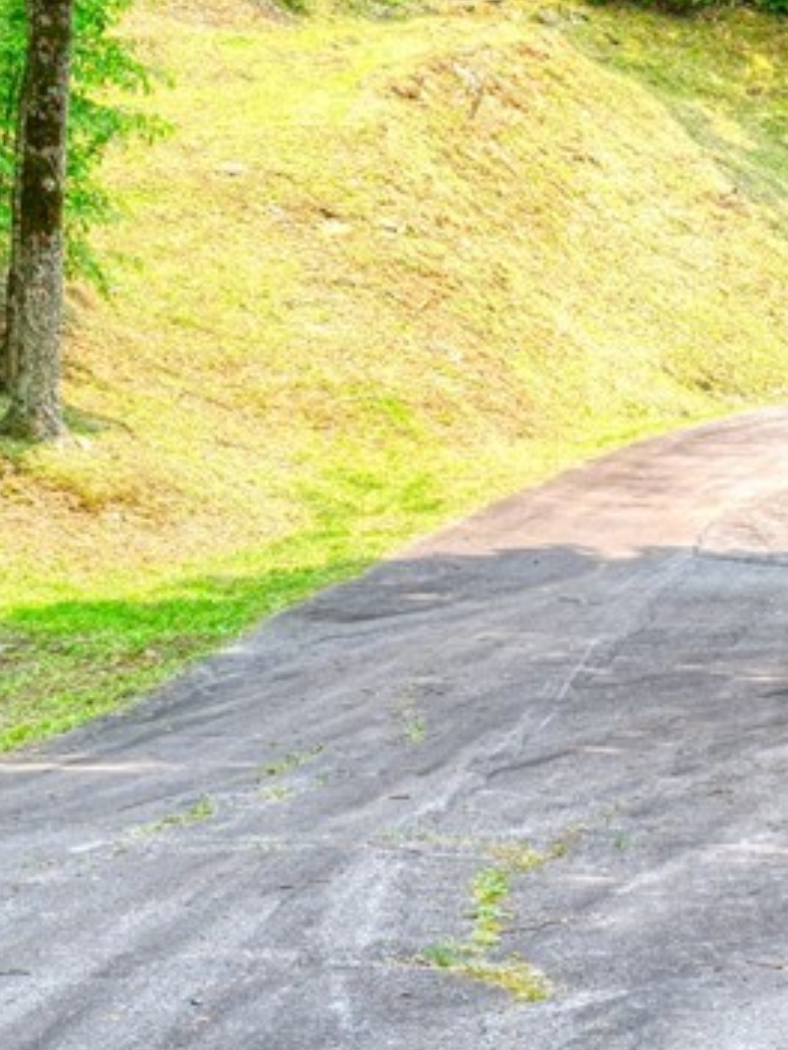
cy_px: 239
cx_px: 516
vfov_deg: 19.9
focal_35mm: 98
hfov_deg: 15.1
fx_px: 2975
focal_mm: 22.3
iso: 320
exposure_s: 1/300
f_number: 5.6
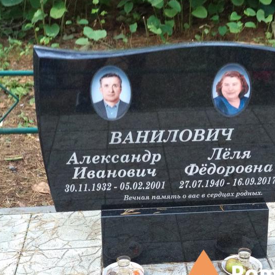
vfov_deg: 25.3
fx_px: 611
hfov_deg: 25.2
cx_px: 190
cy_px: 150
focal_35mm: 68
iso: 800
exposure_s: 1/60
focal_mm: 5.99
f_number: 2.6
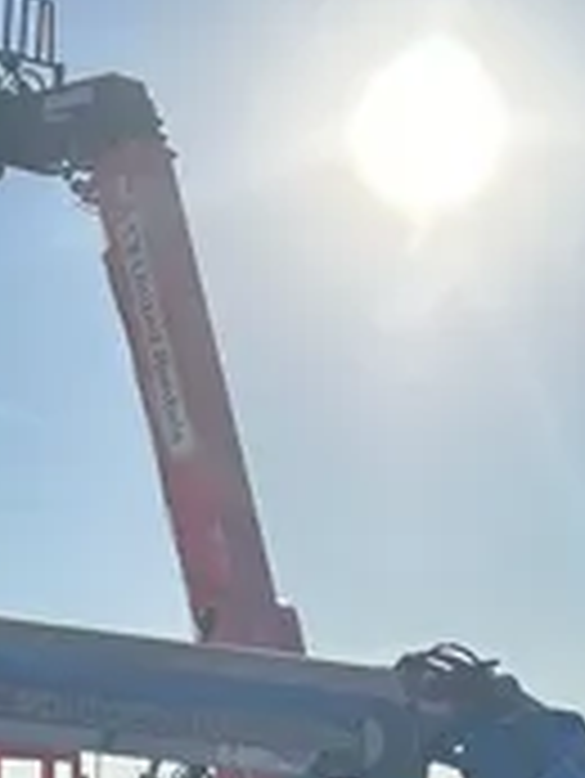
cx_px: 292
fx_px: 2476
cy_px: 1086
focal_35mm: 110
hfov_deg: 13.5
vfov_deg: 16.6
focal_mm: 5.7
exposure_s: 1/8696
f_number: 1.5
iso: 50
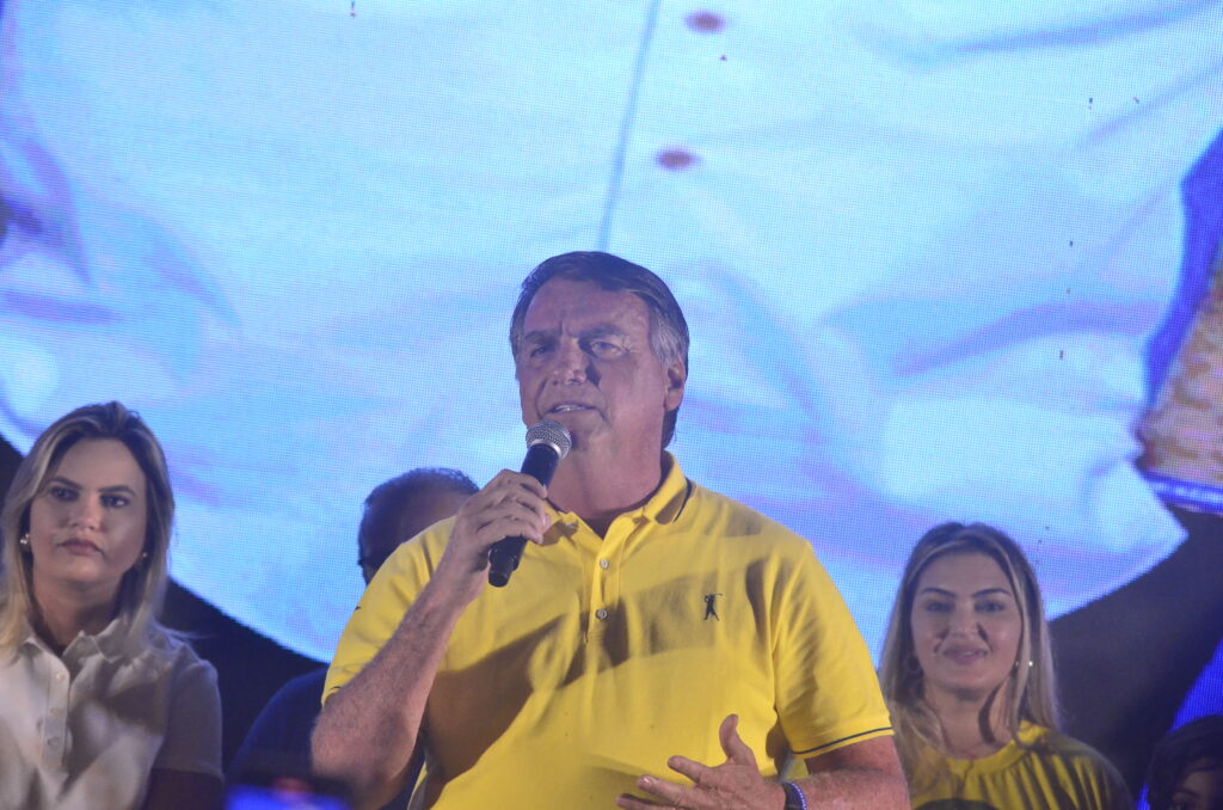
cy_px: 405
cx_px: 612
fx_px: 7627
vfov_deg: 6.1
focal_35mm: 225
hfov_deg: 9.2
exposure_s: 1/320
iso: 3200
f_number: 5.6
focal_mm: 150
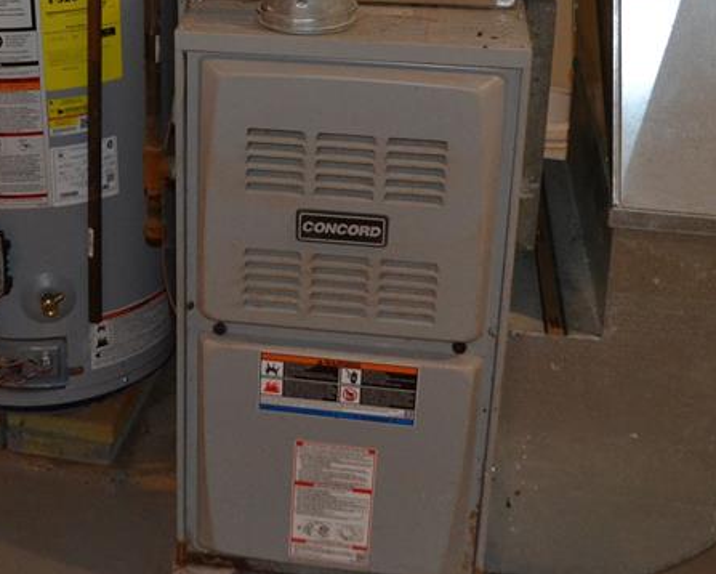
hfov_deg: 32.1
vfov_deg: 25.5
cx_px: 219
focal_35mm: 58
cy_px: 69
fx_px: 1230
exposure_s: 1/60
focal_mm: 18
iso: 1600
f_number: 3.5
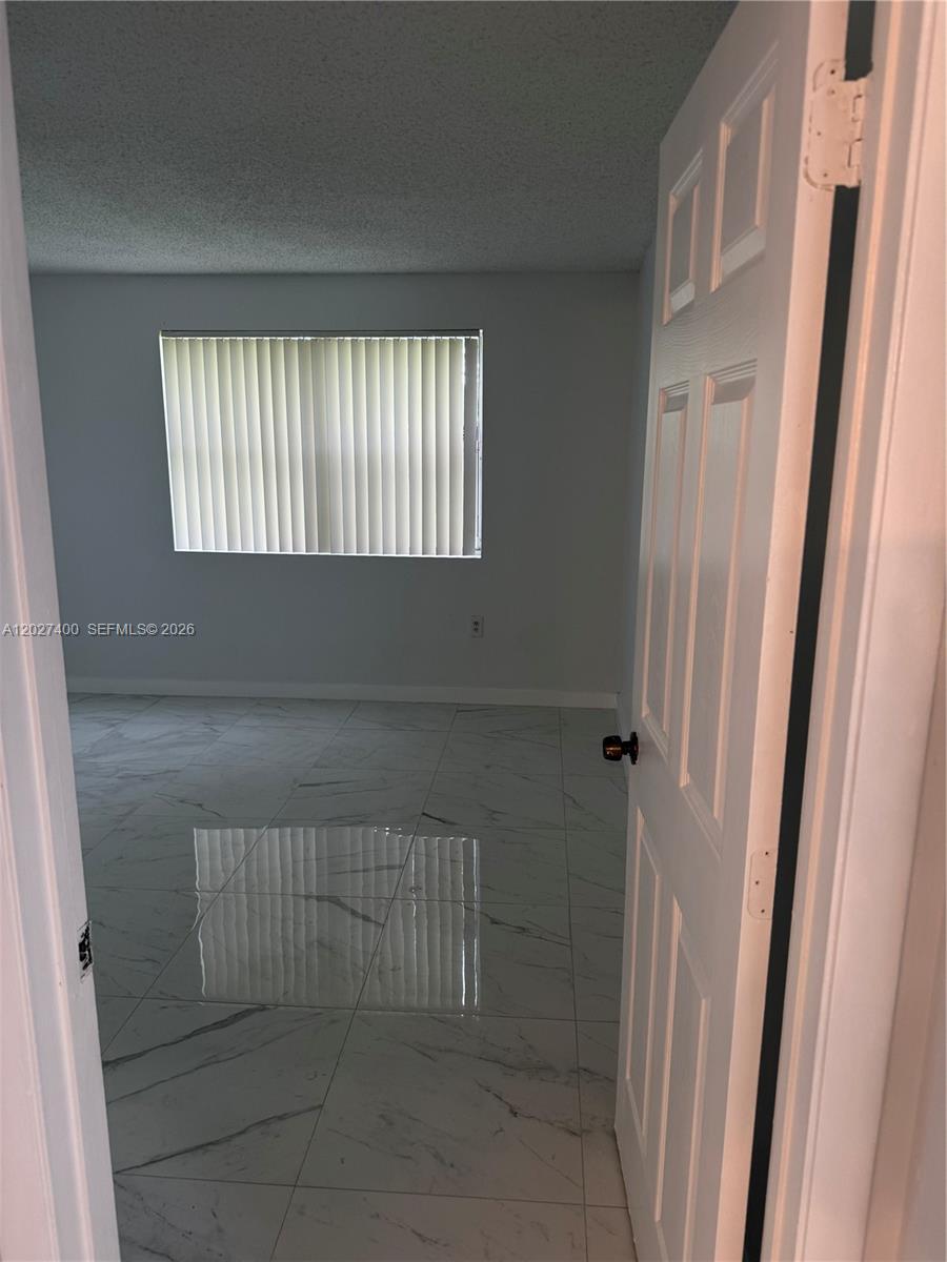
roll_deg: -0.4
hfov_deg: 56.8
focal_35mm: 24
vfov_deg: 71.6
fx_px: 875
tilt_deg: -9.7
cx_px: 474
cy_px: 631
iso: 125
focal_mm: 6.76
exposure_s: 1/60
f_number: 1.78
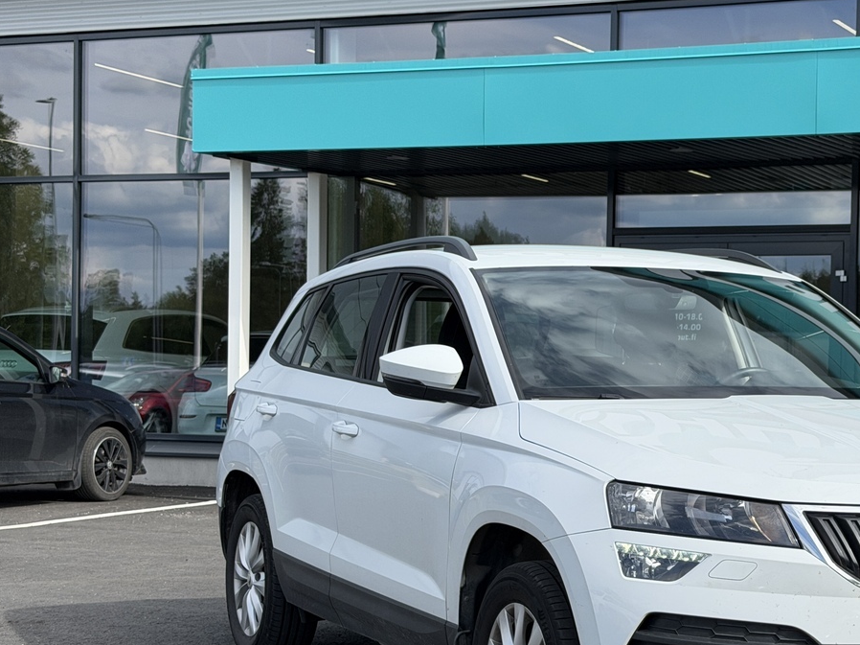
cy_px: 433
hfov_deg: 25.0
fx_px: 1912
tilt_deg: -1.3
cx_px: 671
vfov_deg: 19.1
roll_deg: -1.7
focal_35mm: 77
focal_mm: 6.76
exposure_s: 1/3378
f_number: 1.78
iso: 64
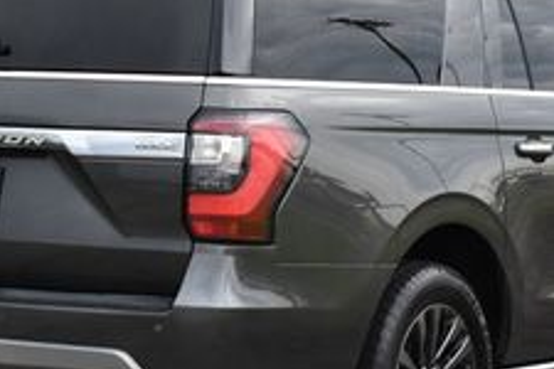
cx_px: 310
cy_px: 31
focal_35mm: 171
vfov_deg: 8.0
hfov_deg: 12.0
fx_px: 2631
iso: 900
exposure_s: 1/125
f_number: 4.8
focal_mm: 40
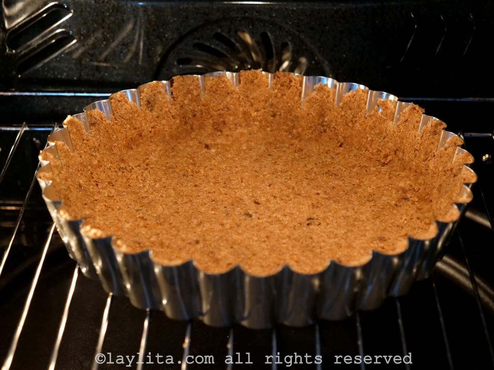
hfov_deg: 24.4
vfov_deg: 18.4
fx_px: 1142
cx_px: 247
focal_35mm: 80
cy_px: 185
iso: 1600
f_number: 3.9
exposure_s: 1/100
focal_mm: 40
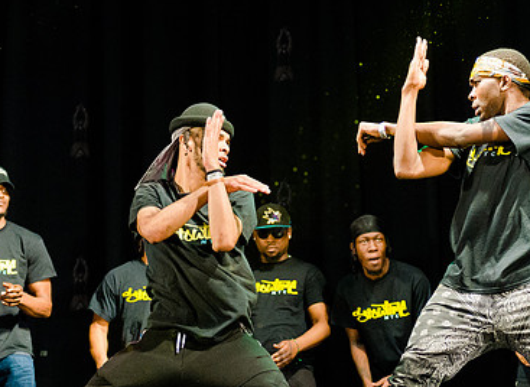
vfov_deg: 13.6
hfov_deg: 18.5
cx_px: 364
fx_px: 1623
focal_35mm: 107
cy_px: 182
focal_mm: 58
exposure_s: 1/1000
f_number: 2.8
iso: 4000
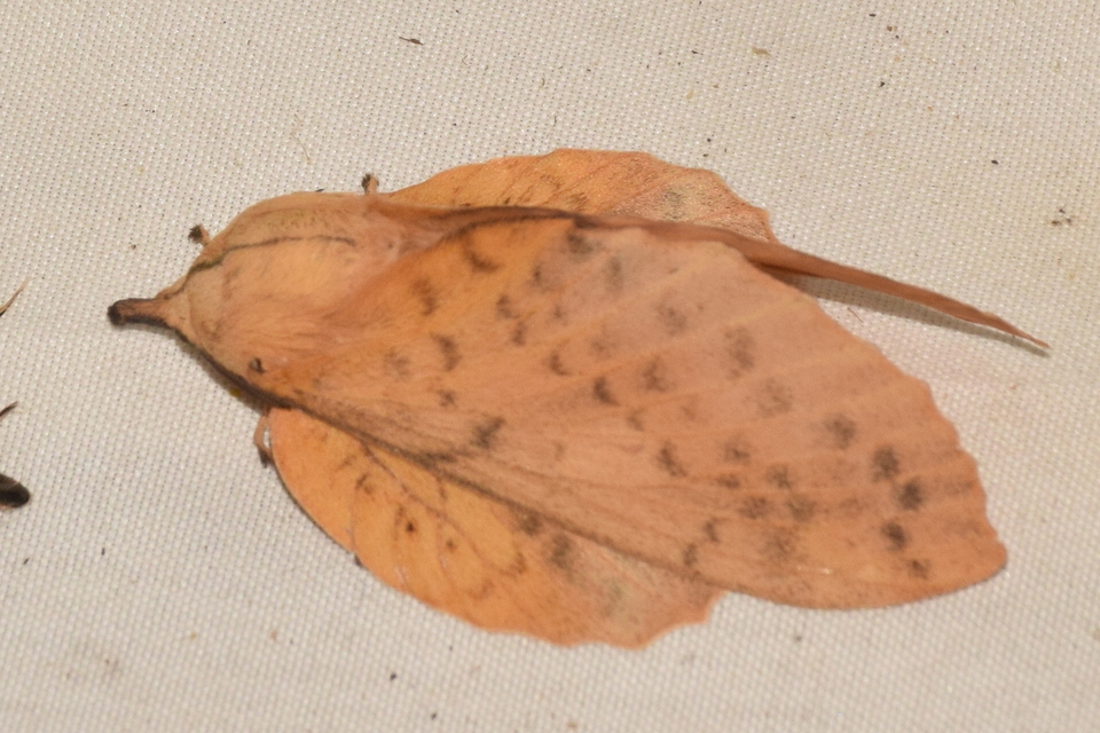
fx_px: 6416
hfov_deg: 9.8
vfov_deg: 6.5
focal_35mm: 210
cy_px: 366
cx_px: 550
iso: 500
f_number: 14
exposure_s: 1/160
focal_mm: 140
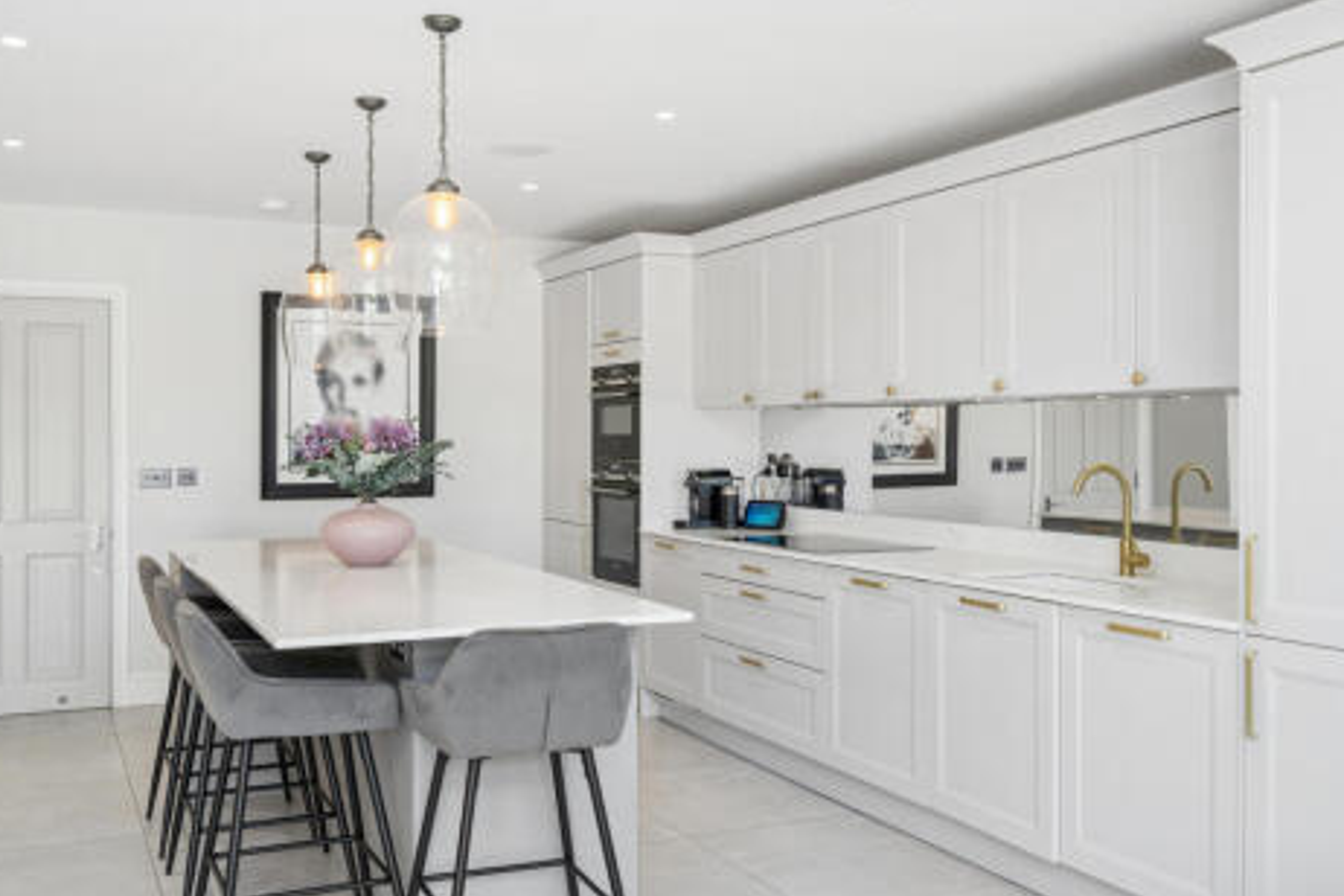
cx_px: 672
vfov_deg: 37.9
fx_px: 1307
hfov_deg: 54.4
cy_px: 452
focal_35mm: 35
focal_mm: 34
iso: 125
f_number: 5.6
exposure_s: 1/15
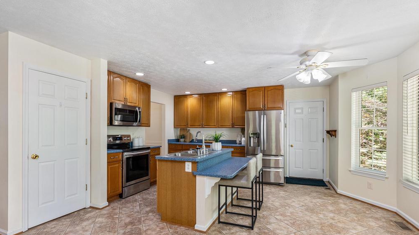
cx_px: 210
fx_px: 189
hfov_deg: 95.9
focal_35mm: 17
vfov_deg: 63.6
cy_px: 134
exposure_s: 1/2.5
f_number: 6.3
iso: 320
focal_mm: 16
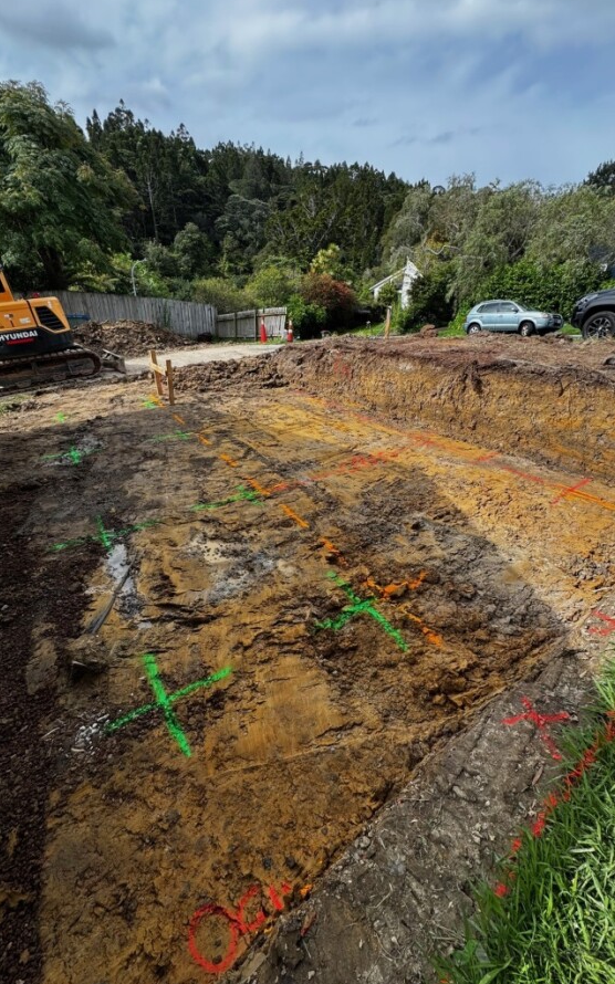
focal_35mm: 15
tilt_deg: -24.9
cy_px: 490
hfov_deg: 74.8
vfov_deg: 101.5
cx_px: 316
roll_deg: -1.2
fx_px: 402
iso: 50
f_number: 2.2
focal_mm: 2.22
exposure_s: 1/687
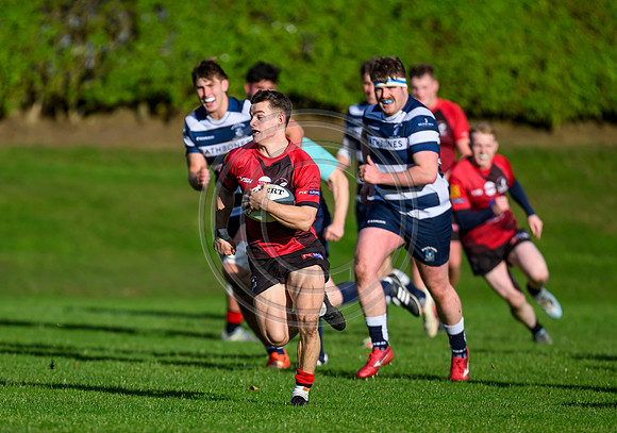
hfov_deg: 3.0
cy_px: 298
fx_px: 11878
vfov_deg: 2.1
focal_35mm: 682
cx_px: 288
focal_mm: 400
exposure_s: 1/8000
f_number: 3.2
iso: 500
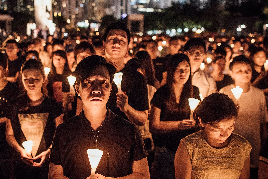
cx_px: 95
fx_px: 261
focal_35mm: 35
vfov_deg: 37.8
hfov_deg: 53.6
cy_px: 81
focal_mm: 24
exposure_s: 1/80
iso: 3200
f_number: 1.8
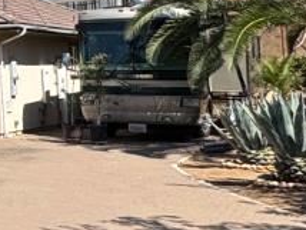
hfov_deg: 14.1
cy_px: 5
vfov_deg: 14.9
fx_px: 867
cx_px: -422
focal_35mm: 98
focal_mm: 2.22
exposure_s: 1/2083
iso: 50
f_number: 2.2
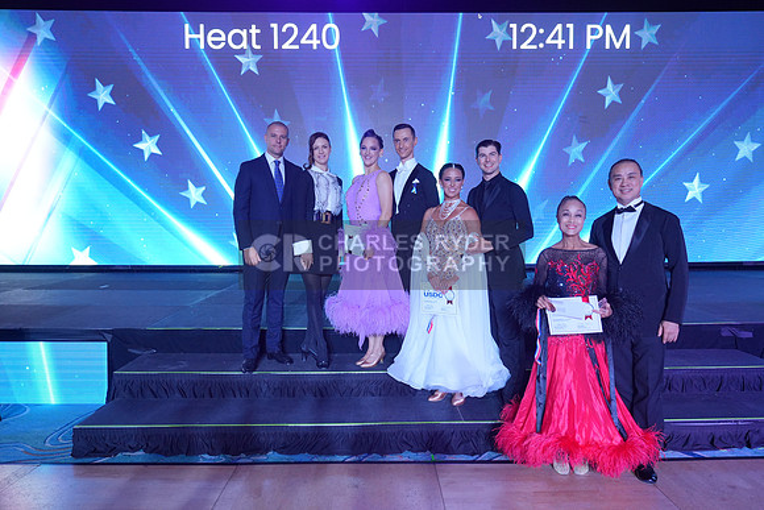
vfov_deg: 45.0
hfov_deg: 63.6
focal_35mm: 29
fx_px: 616
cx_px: 382
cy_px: 255
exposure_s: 1/200
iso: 2000
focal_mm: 29
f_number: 7.1
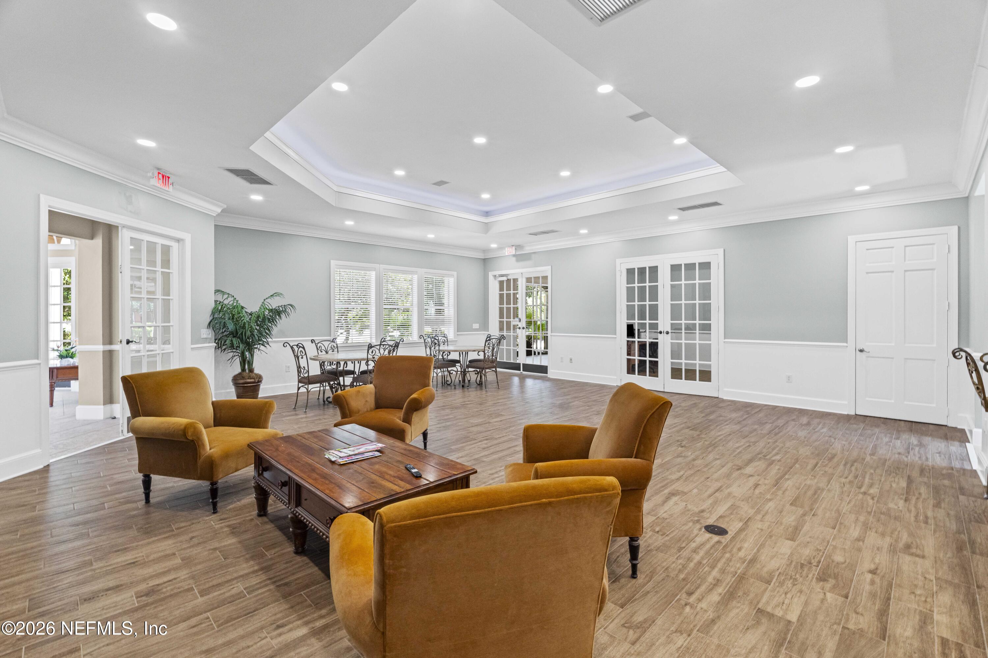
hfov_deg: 95.0
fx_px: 453
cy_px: 329
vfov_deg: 72.0
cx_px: 494
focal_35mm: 16
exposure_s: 1/10
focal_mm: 16.5
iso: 500
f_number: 8
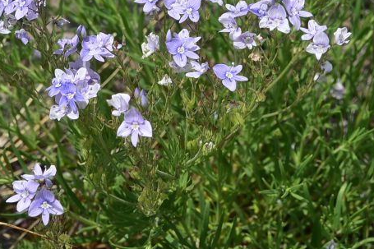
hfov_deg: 14.4
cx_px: 190
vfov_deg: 9.6
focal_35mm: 143
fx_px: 1485
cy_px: 44
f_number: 13
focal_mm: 50
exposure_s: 1/125
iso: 100
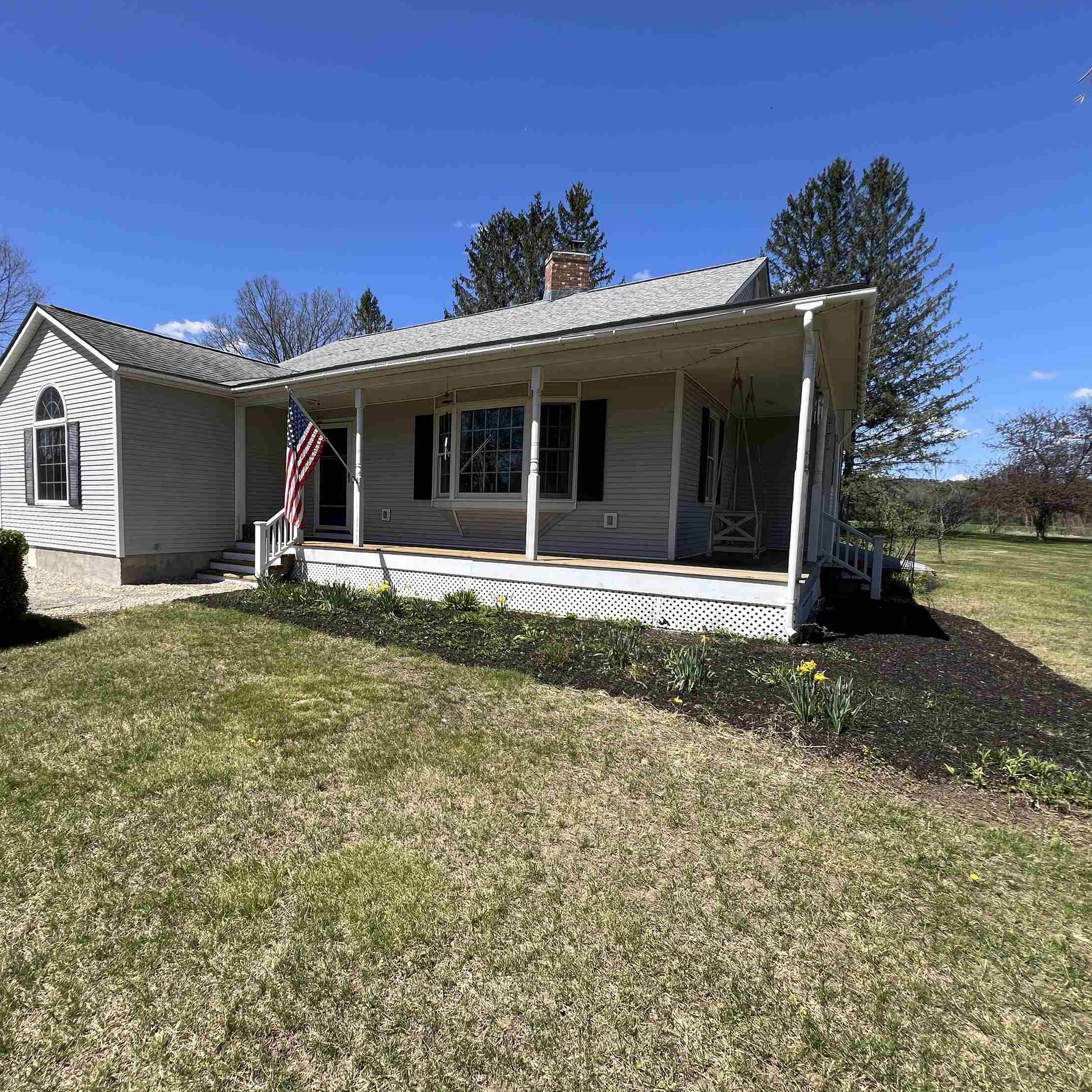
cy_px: 556
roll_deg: -1.3
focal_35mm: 16
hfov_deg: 86.0
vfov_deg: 87.4
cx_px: 422
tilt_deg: -5.2
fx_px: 571
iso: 32
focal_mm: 1.57
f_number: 1.8
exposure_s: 1/779
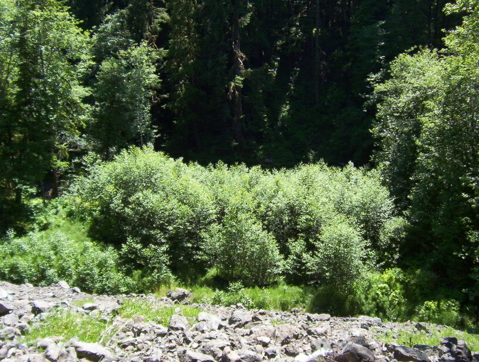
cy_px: 181
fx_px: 499
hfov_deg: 51.2
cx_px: 240
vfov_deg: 39.8
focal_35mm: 36
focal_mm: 5.54
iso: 100
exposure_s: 1/601
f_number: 2.76
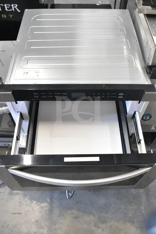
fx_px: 205
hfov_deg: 41.7
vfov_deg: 59.5
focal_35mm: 32
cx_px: 78
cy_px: 117
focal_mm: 21
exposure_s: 1/100
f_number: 5
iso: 6400
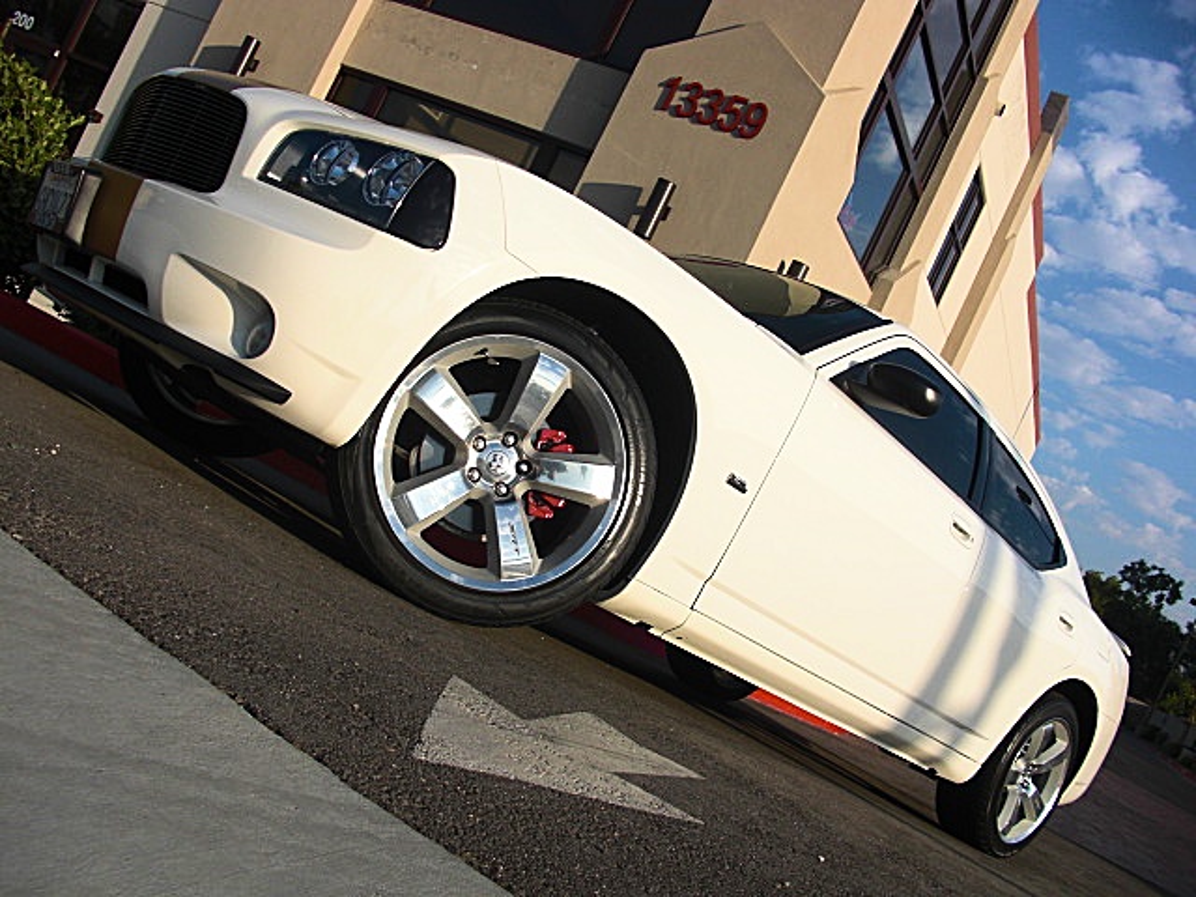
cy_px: 448
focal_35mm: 36
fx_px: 1244
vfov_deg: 39.7
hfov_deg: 51.4
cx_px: 598
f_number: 7.9
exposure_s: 1/160
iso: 50
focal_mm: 6.3
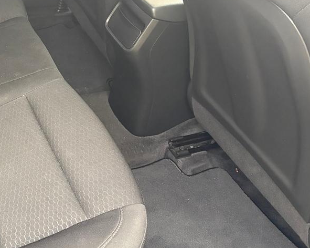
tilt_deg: -35.6
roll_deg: -4.6
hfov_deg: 31.7
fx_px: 504
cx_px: 5
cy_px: 68
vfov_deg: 27.3
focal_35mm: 55
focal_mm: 5.96
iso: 400
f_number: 1.6
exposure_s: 1/60
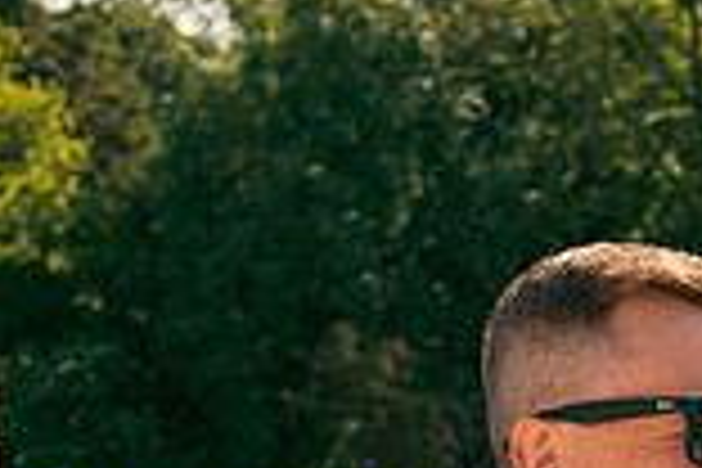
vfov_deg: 7.5
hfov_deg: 11.4
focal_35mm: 178
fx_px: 3471
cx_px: 720
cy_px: 826
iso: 125
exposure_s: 1/400
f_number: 6.3
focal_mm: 48
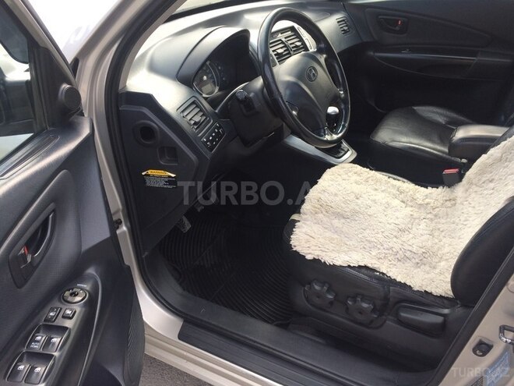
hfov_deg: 61.7
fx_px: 431
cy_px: 193
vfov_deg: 48.2
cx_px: 257
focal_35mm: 29
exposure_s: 1/163
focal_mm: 4.15
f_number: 2.2
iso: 32
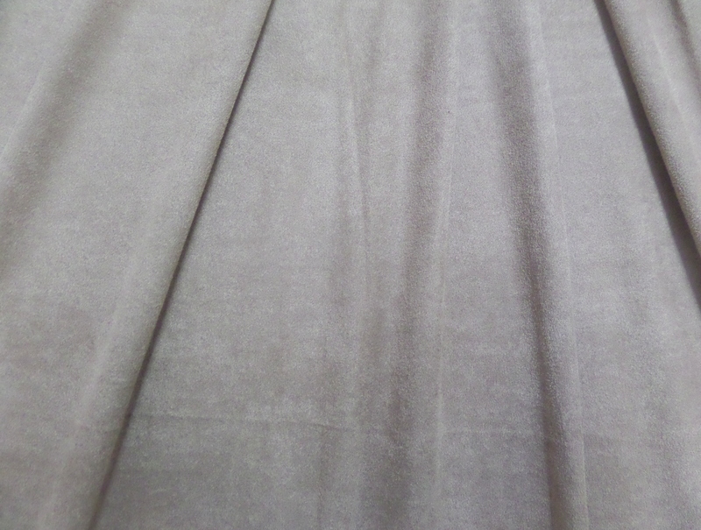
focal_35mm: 24
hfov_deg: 71.4
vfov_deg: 57.1
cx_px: 350
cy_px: 265
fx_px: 487
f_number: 3.2
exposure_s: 1/30
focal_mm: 4
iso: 480
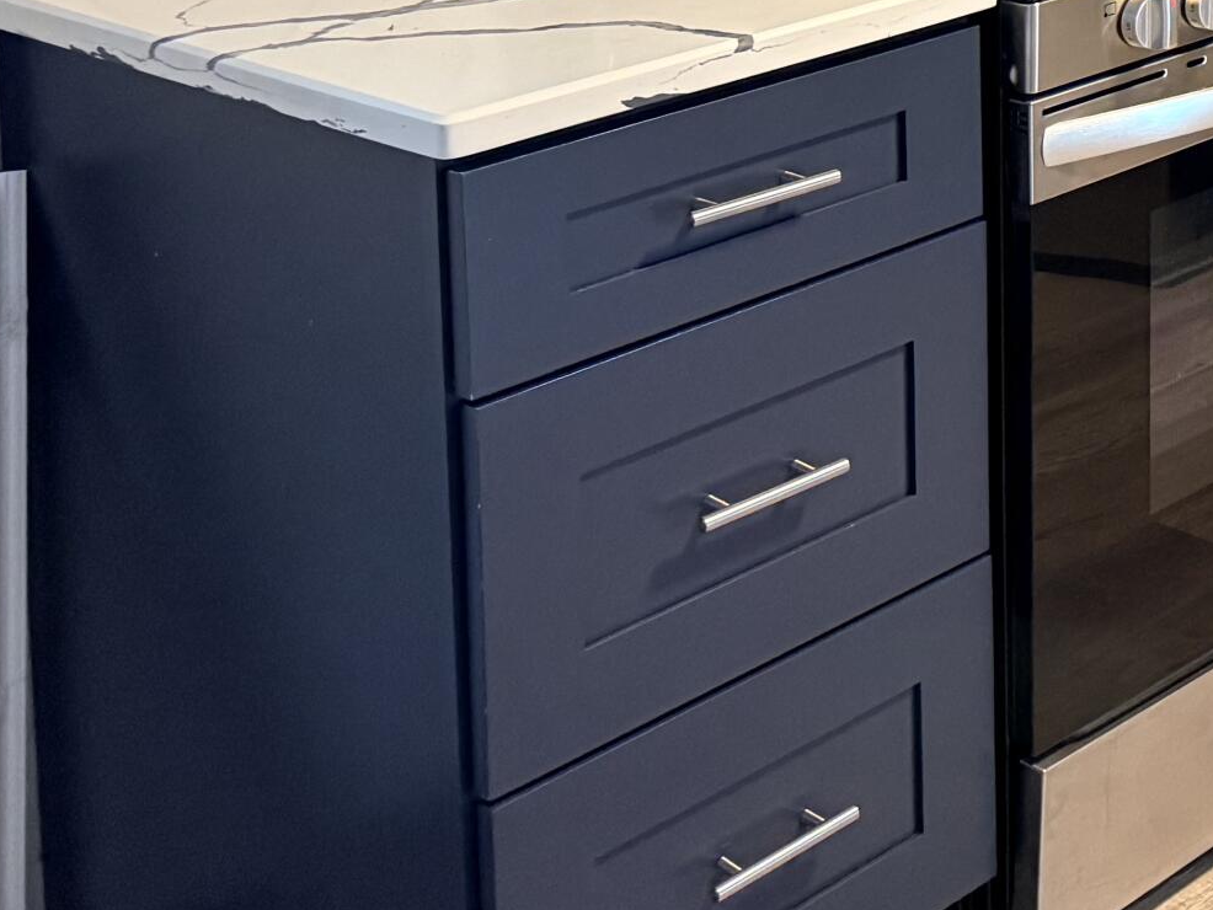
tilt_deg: -4.0
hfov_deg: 22.1
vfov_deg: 18.0
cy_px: -459
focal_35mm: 73
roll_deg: -1.0
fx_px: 2559
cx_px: 1812
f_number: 1.78
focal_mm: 6.76
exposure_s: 1/60
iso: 500
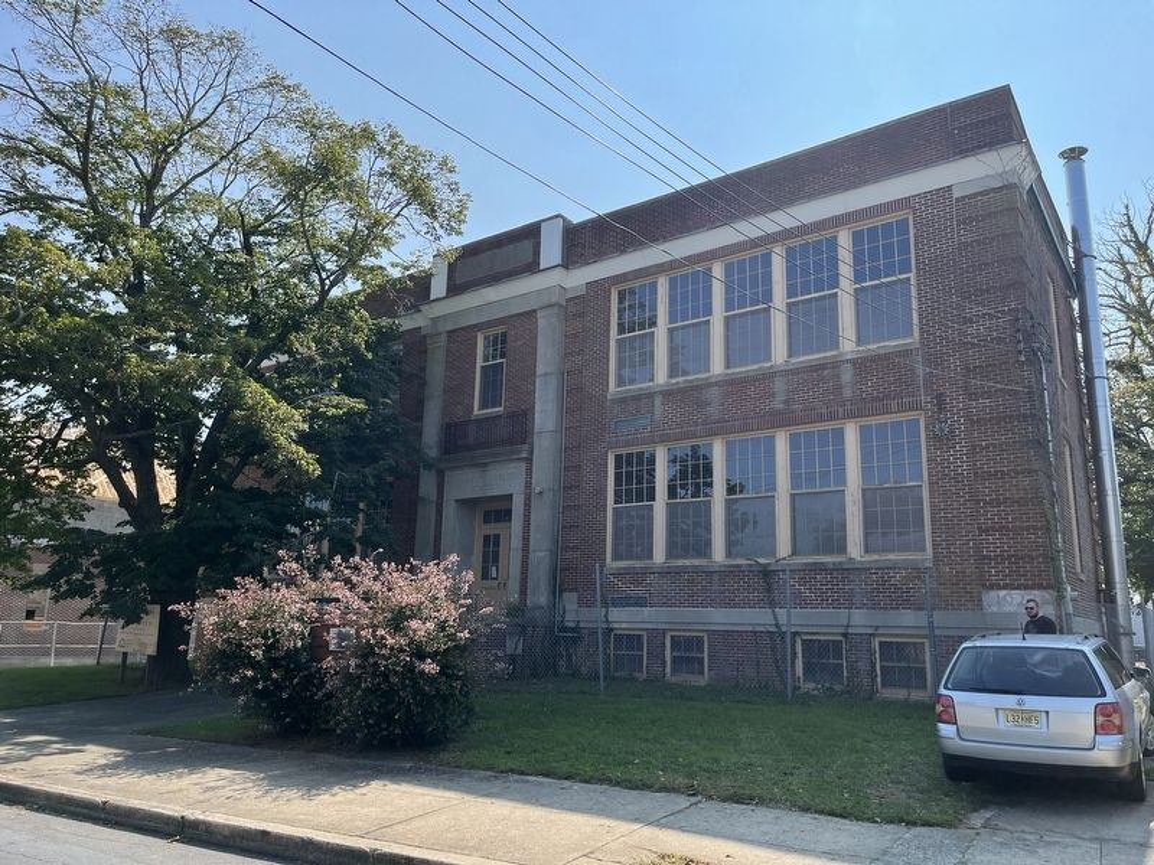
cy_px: 432
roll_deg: +0.2
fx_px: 867
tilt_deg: +10.4
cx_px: 577
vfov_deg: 53.1
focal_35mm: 26
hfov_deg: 67.3
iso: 50
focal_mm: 5.1
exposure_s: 1/3215
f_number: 1.6
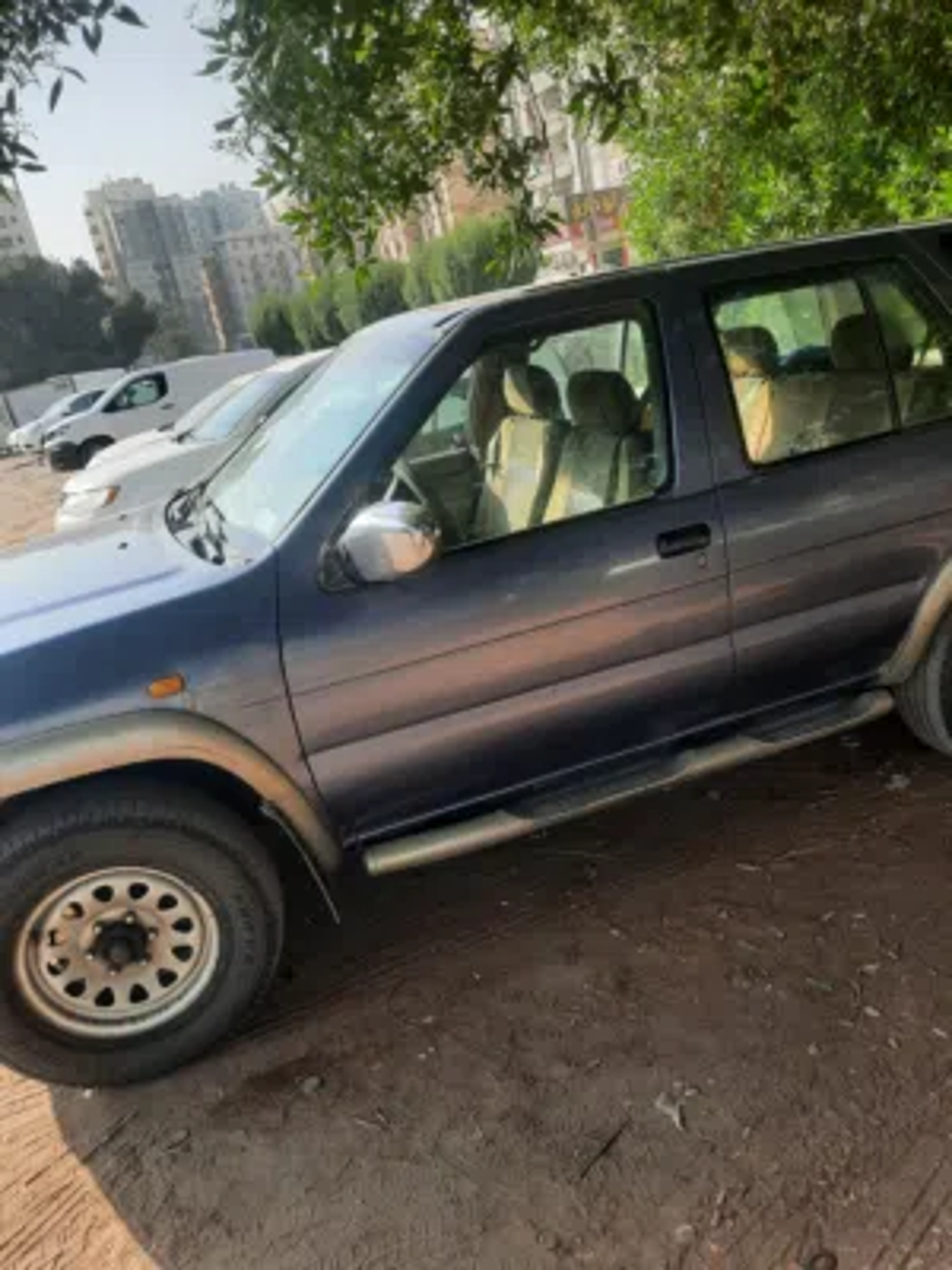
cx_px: 476
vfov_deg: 69.4
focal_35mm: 25
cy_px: 635
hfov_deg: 54.9
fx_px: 917
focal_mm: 4.6
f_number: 2
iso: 32
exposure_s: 1/250
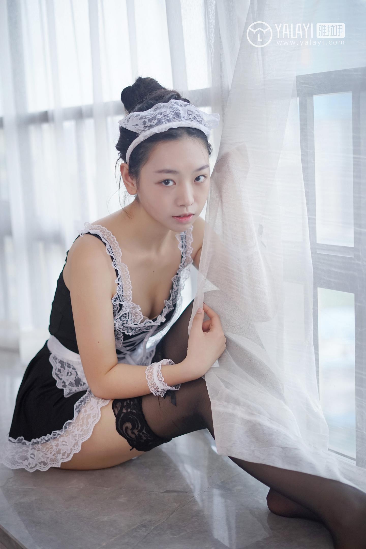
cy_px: 274
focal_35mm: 50
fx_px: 762
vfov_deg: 39.6
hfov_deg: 27.0
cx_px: 183
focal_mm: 50
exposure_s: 1/1250
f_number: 2
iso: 800
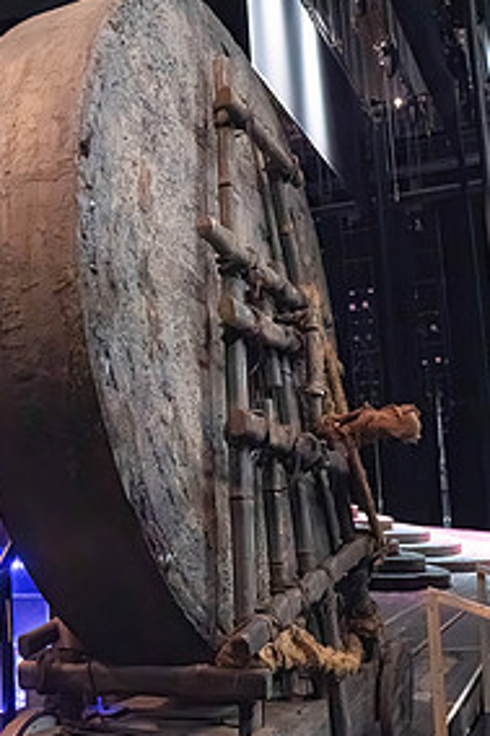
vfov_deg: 42.8
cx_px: 187
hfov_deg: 29.1
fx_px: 940
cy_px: 381
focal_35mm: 46
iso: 25600
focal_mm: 29
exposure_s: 1/200
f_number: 5
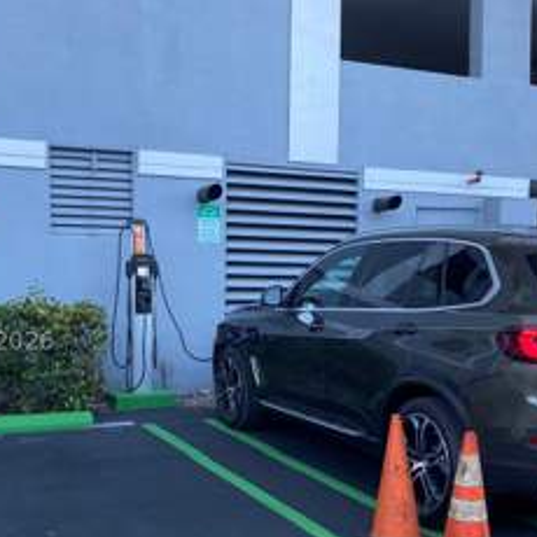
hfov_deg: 35.4
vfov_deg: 35.1
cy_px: 341
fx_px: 842
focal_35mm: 48
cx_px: 268
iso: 50
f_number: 1.8
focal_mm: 4.25
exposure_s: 1/122
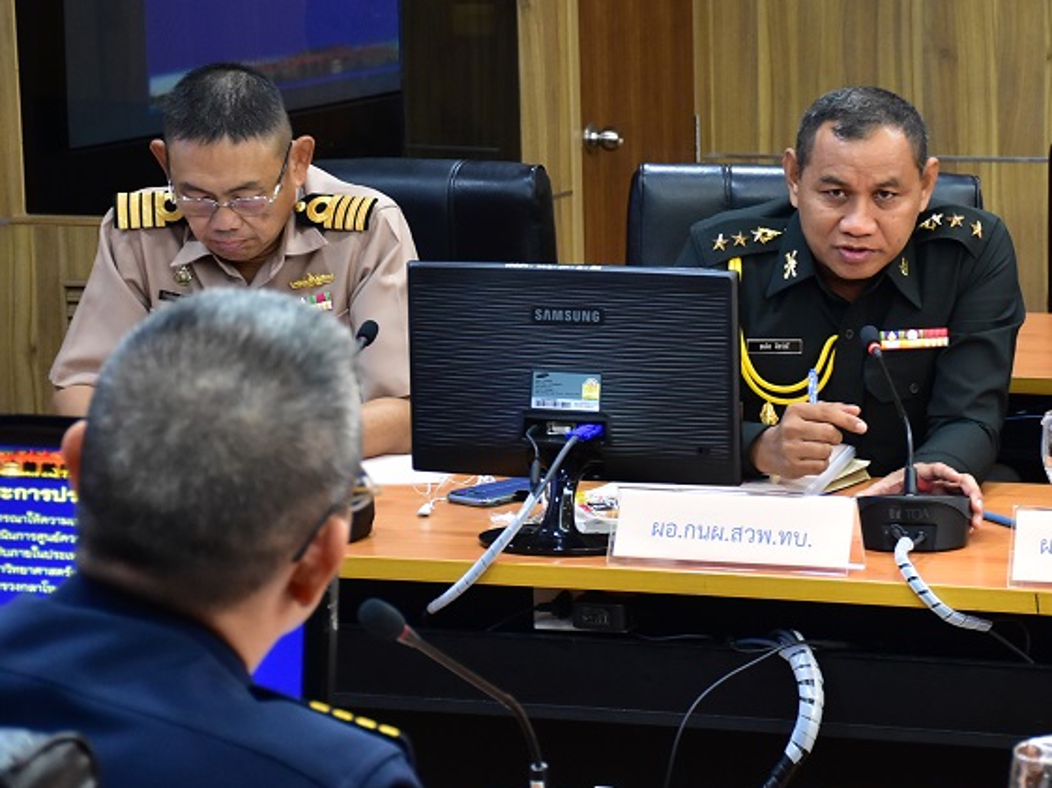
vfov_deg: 12.3
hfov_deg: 16.3
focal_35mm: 120
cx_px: 822
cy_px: 294
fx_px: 3645
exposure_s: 1/25
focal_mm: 52
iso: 2000
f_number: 5.6
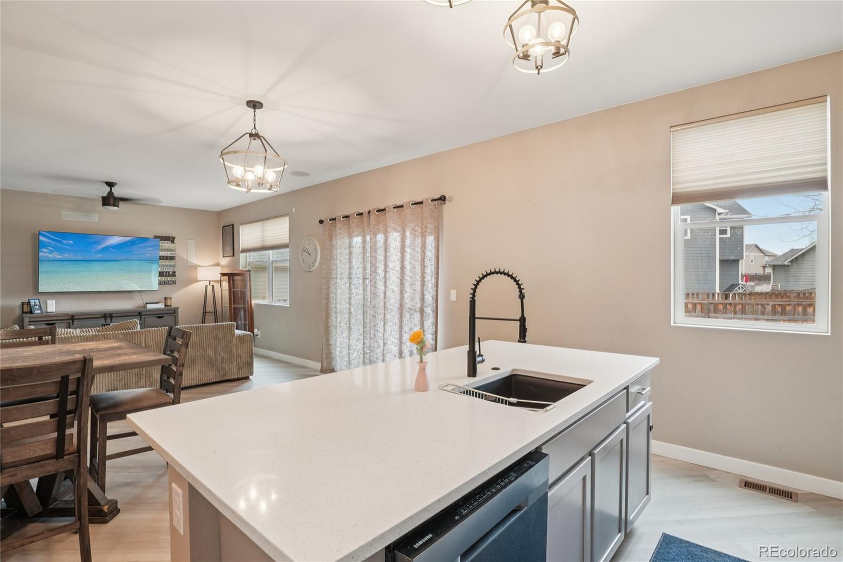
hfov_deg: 95.0
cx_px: 422
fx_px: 386
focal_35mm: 16
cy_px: 281
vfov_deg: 72.0
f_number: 8
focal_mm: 11
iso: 400
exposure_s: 1/30
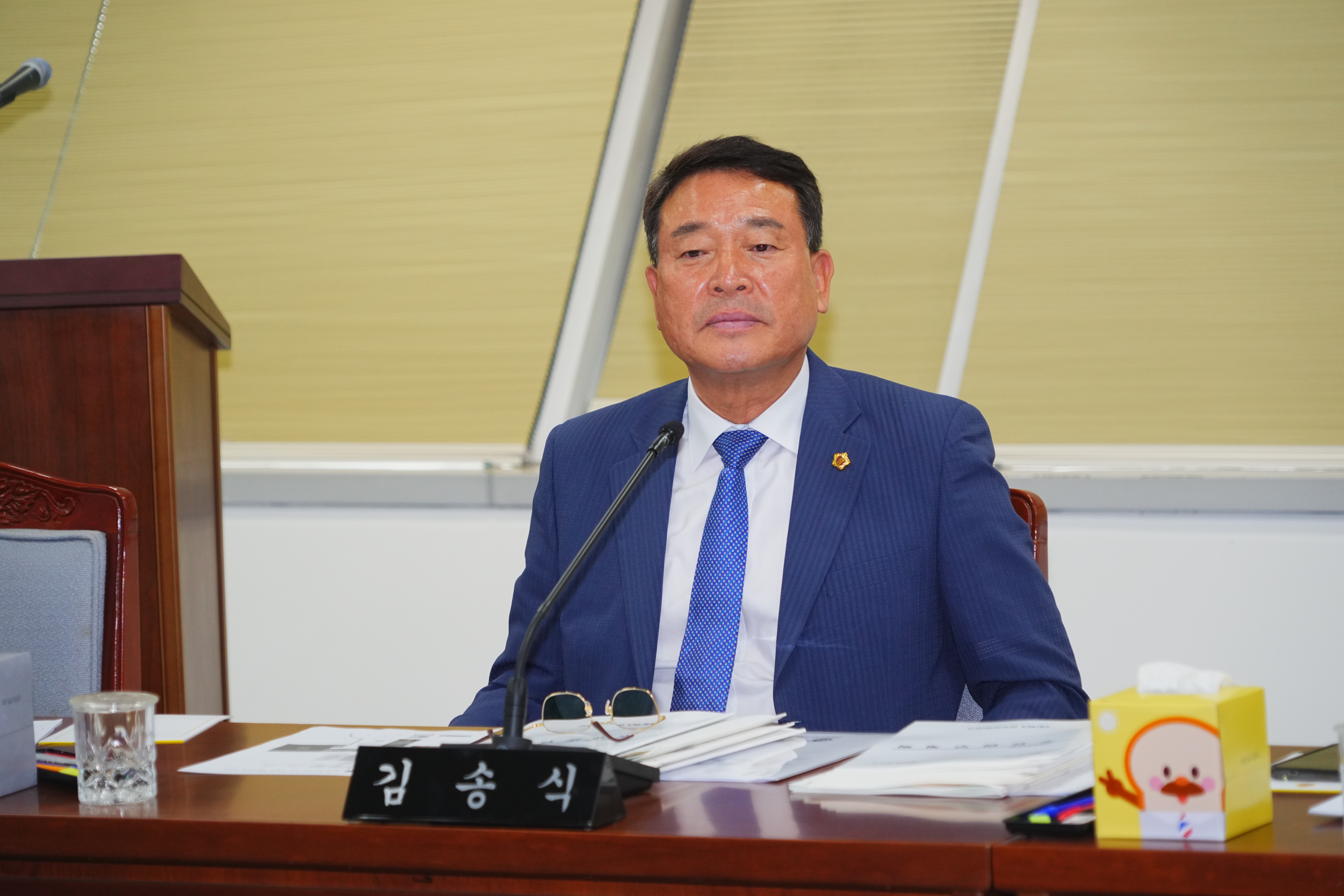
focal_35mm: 157
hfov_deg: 13.1
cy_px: 448
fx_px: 5861
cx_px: 672
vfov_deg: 8.7
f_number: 6.3
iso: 2000
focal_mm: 157
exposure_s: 1/100
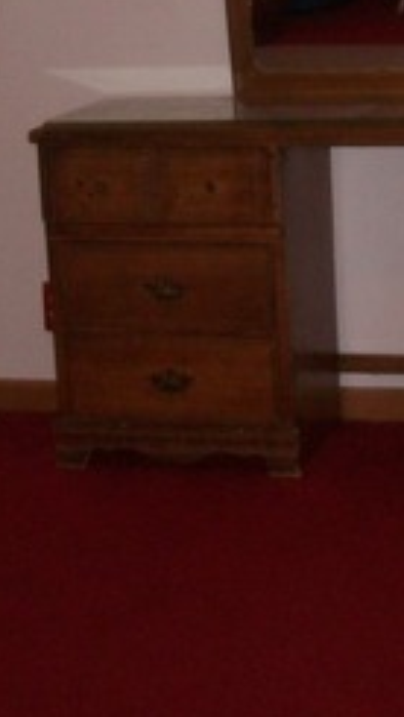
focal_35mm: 91
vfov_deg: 22.9
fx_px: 1731
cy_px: 100
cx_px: 407
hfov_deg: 13.1
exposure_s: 1/30
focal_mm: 5.7
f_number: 2.9
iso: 100
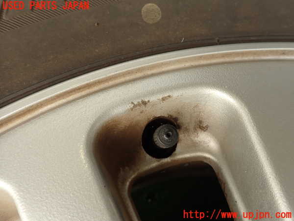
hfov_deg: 69.4
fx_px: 212
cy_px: 110
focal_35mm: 25
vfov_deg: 54.9
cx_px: 147
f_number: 2.8
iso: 100
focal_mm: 4.5
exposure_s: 1/250
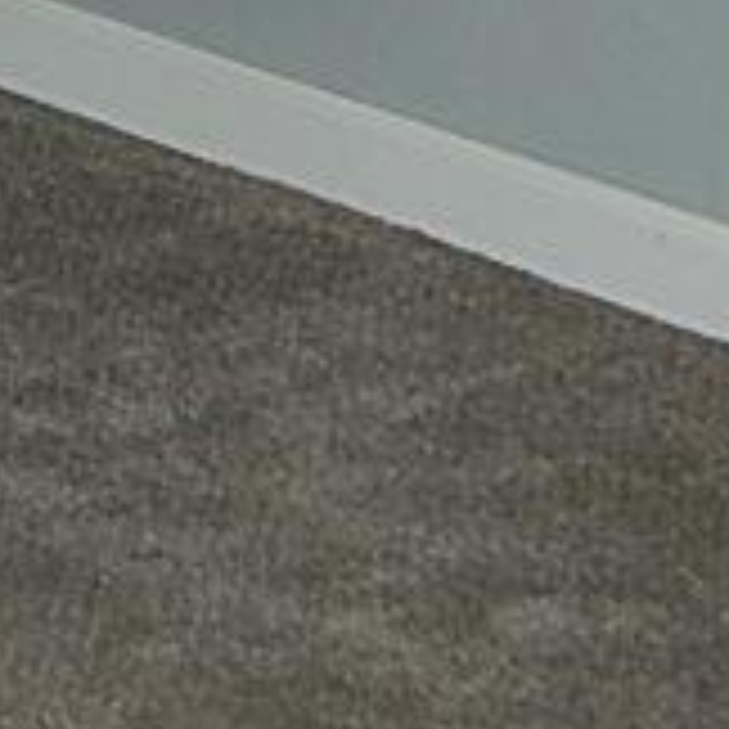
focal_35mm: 237
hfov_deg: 7.2
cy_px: -896
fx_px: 5647
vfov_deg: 7.0
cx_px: -558
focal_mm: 20
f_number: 4
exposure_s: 1/250
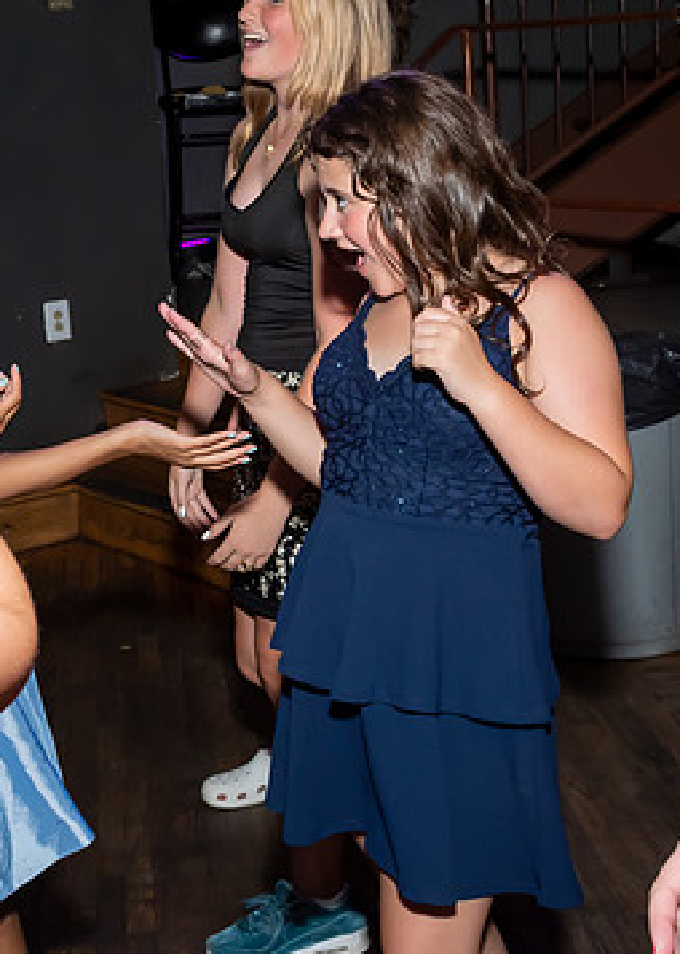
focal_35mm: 71
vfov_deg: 27.8
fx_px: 1921
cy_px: 376
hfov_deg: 20.0
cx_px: 233
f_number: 5.6
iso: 400
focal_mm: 20
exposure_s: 1/250
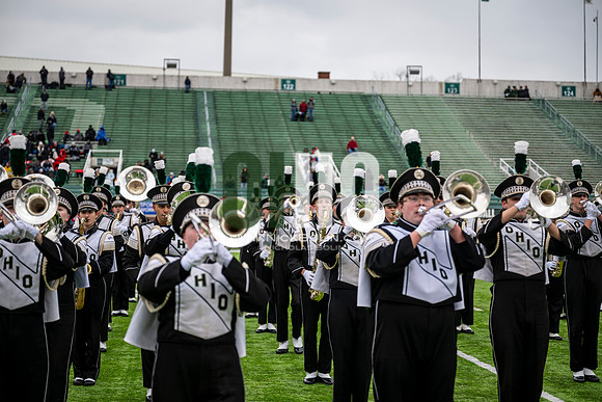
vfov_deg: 19.5
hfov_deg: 28.8
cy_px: 201
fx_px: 1171
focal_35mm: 70
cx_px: 301
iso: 100
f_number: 2.8
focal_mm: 70
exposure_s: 1/500
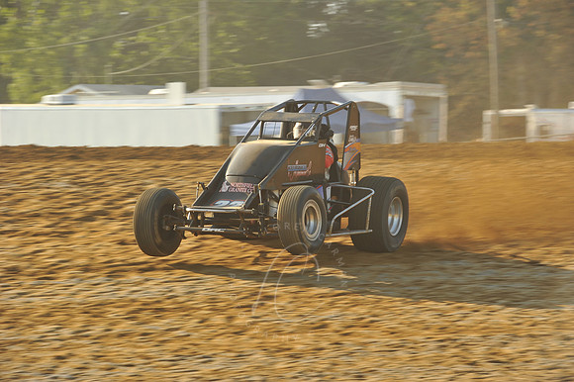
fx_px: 2868
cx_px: 287
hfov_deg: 11.4
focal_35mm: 180
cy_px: 191
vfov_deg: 7.6
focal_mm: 180
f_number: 9
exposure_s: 1/320
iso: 400
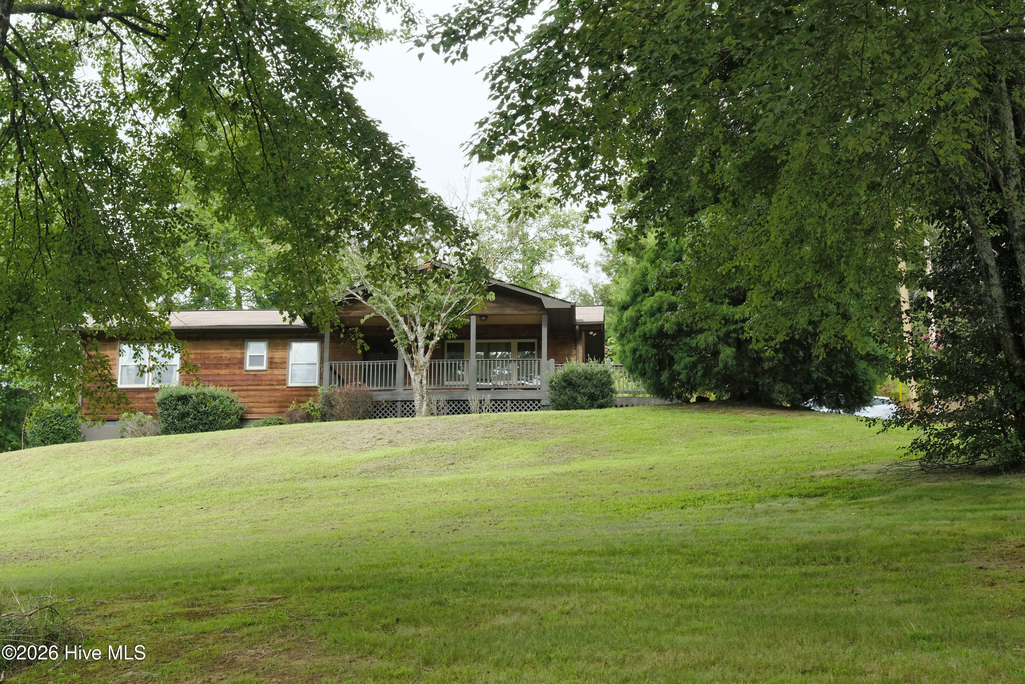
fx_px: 1395
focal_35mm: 49
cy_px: 342
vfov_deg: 27.5
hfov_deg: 40.3
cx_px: 512
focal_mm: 32.5
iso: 800
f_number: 8
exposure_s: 1/180
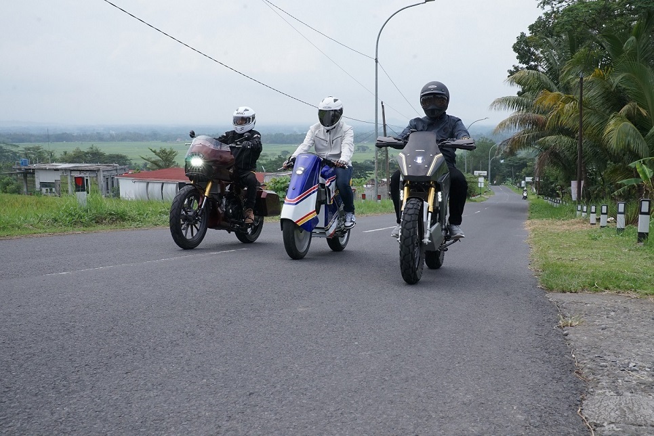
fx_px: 636
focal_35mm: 35
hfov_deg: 54.4
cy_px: 218
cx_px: 327
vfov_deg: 37.9
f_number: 13
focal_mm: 35
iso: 1600
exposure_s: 1/400
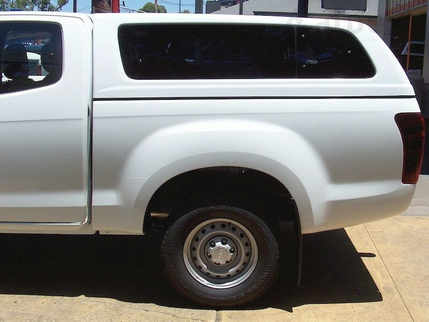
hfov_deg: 52.6
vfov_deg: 40.7
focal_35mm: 35
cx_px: 214
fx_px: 434
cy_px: 161
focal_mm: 6
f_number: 4
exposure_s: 1/750
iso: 80
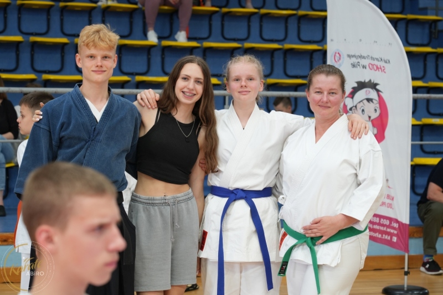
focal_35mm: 105
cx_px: 222
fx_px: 1292
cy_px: 148
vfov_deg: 13.0
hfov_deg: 19.5
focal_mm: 105
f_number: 5.6
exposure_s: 1/80
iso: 800
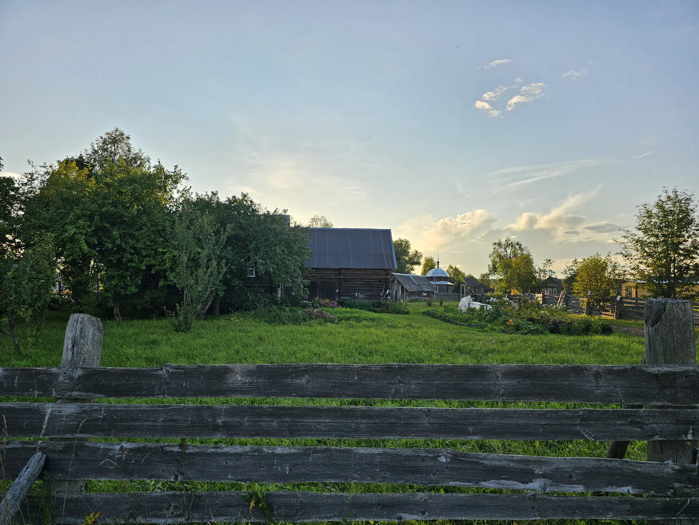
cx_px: 350
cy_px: 262
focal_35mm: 23
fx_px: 464
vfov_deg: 58.9
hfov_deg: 73.9
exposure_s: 1/291
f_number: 1.7
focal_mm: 6.3
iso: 10
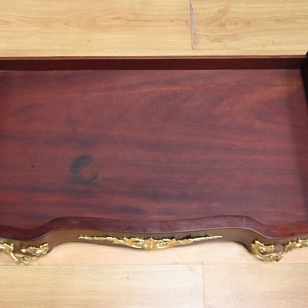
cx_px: 149
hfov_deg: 34.7
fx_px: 493
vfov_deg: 34.7
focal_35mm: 49
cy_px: 154
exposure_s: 1/160
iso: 5000
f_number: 6.3
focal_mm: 38
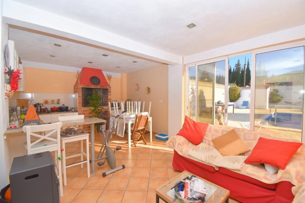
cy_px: 102
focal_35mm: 15
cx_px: 152
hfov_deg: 100.4
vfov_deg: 77.3
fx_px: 127
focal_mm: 10
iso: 100
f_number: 8
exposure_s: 1/160
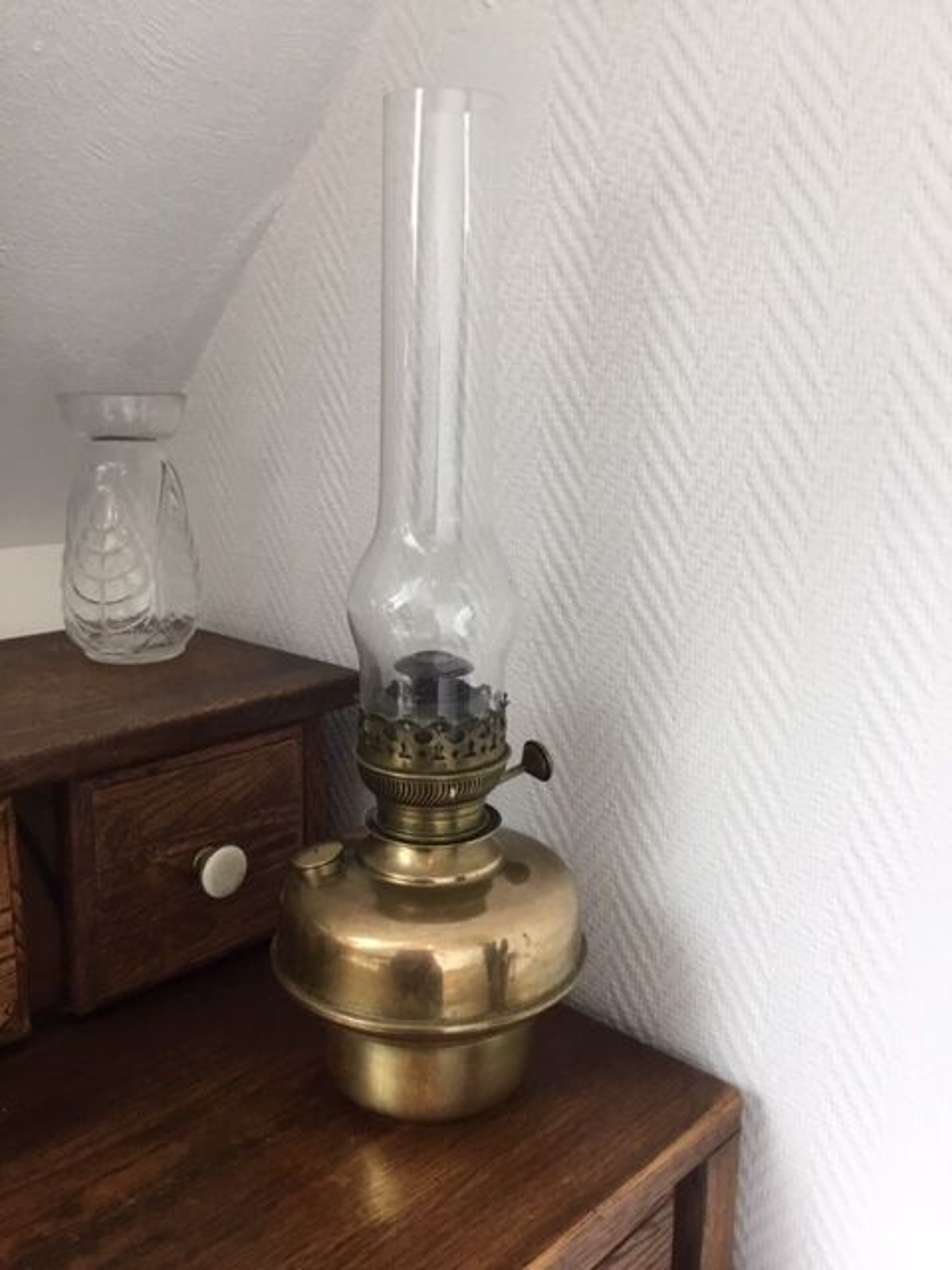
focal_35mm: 31
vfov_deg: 58.4
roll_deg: +0.4
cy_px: 635
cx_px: 476
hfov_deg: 45.4
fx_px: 1137
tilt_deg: -13.8
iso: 50
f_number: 2.4
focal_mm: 3.3
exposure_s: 1/33
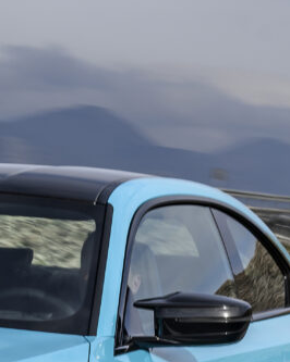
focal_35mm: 260
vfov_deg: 7.4
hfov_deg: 5.8
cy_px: 354
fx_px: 2792
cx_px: -244
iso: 32
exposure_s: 1/15
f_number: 10
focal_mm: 48
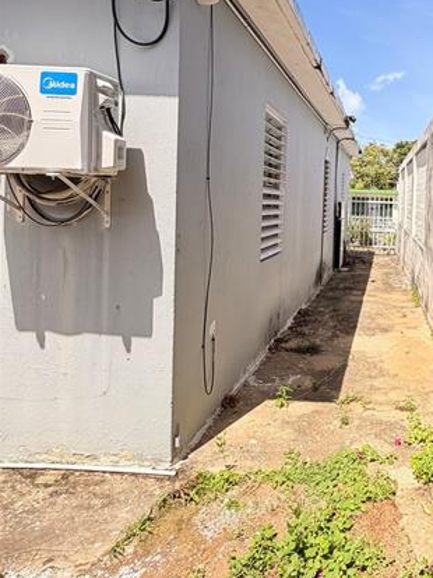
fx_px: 434
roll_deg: -2.1
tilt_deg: -0.1
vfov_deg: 66.0
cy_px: 207
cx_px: 401
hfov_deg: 47.0
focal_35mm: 26
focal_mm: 2.22
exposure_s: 1/638
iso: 40
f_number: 2.2
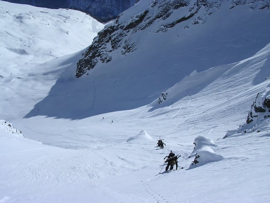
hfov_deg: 49.0
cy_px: 102
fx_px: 296
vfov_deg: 37.7
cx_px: 135
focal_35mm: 38
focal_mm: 5.8
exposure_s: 1/992
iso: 100
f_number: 5.6
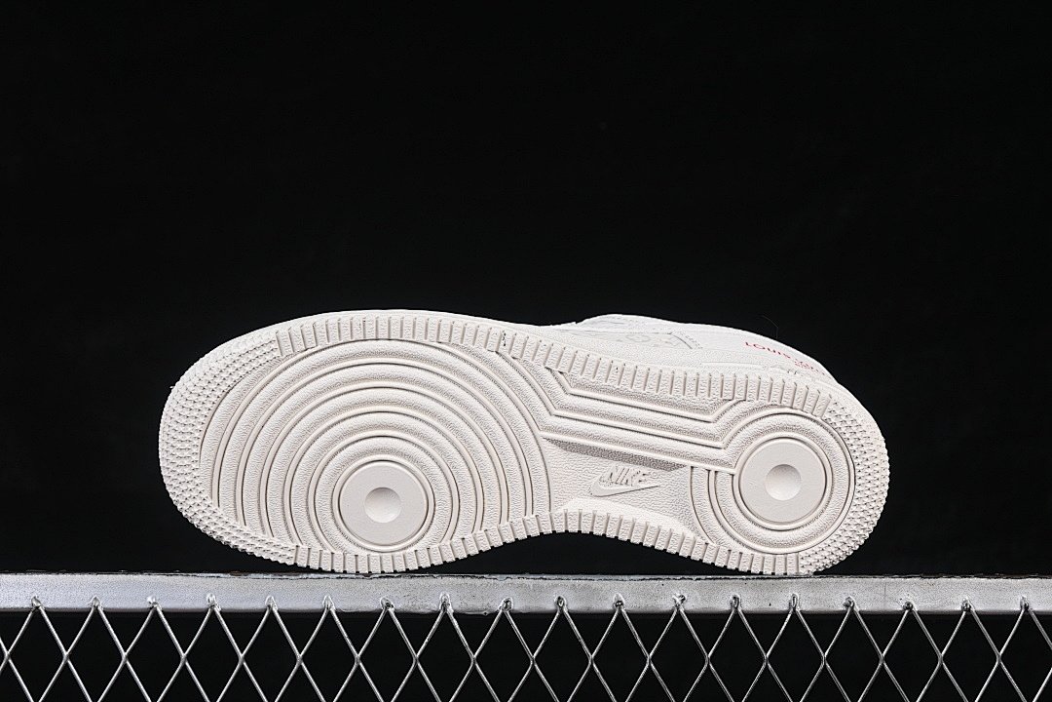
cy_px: 351
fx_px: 2191
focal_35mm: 75
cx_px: 526
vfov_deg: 18.2
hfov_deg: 27.0
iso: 160
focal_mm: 50
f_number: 8
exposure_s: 1/80
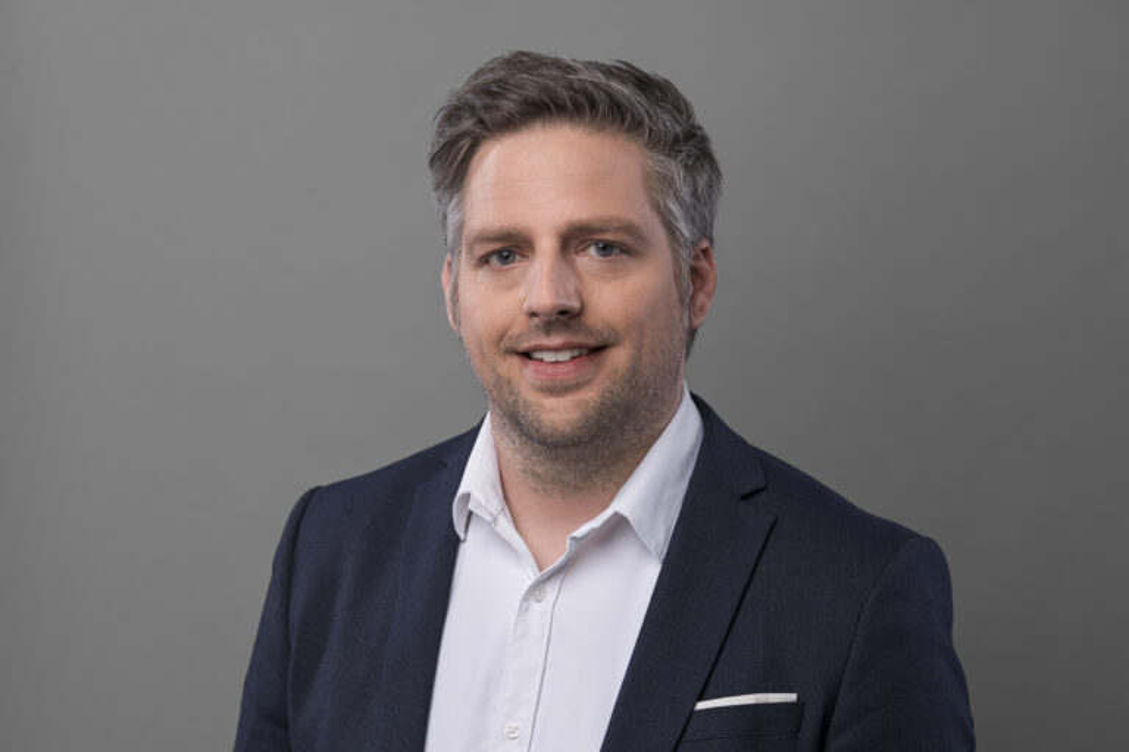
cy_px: 376
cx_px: 564
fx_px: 3199
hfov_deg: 20.0
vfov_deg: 13.4
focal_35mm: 102
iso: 100
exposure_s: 1/200
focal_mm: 102
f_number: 6.3
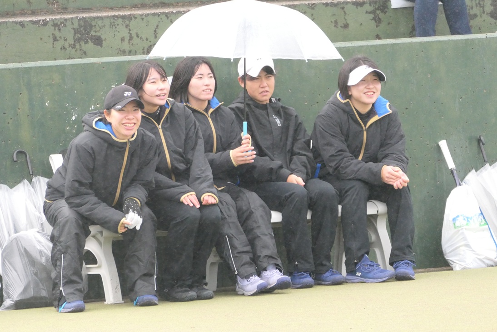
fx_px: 4348
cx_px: 248
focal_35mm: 315
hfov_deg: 6.5
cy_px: 166
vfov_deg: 4.4
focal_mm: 114.8
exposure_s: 1/3200
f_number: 4
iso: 2500
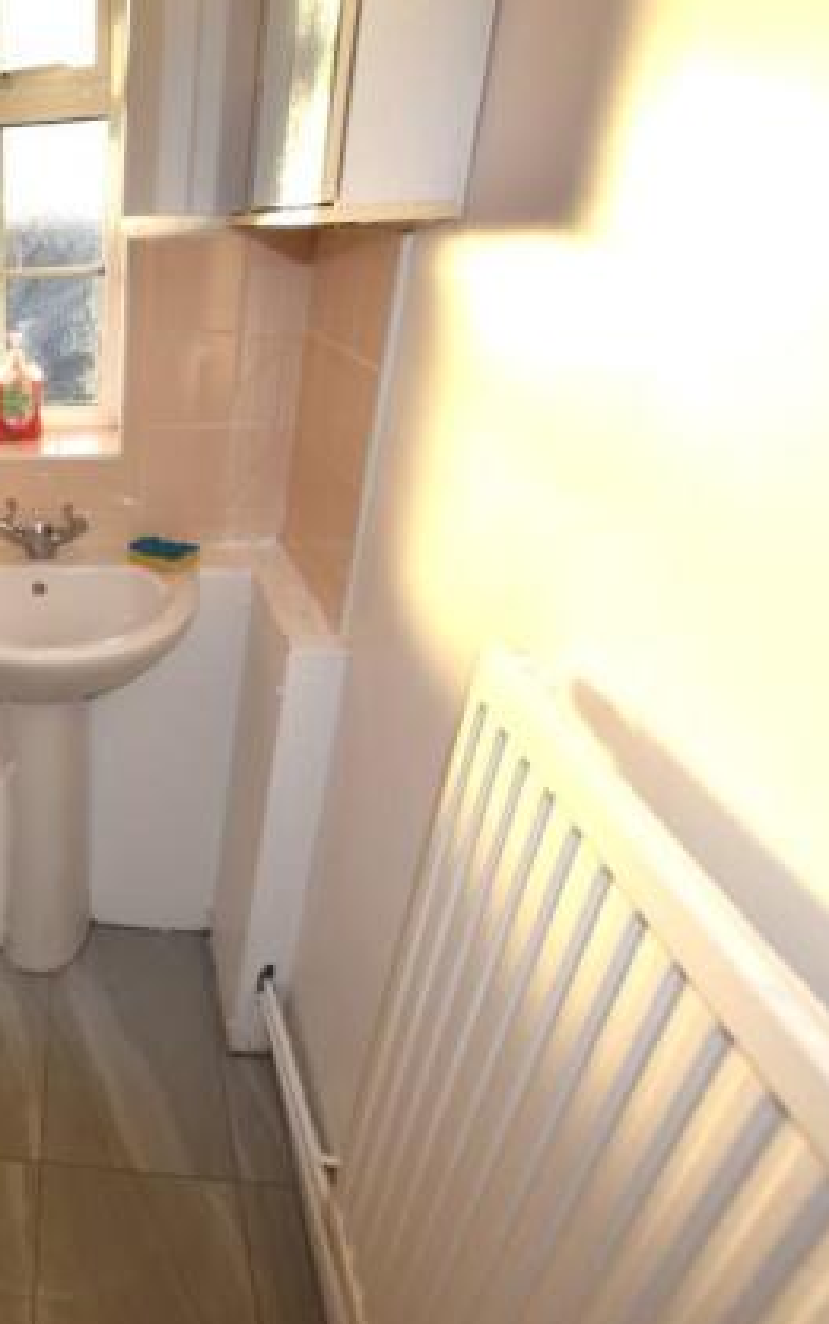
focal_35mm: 24
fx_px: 867
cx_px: -81
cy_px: 668
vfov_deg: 74.8
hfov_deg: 41.1
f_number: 5
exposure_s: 1/200
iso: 160
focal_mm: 10
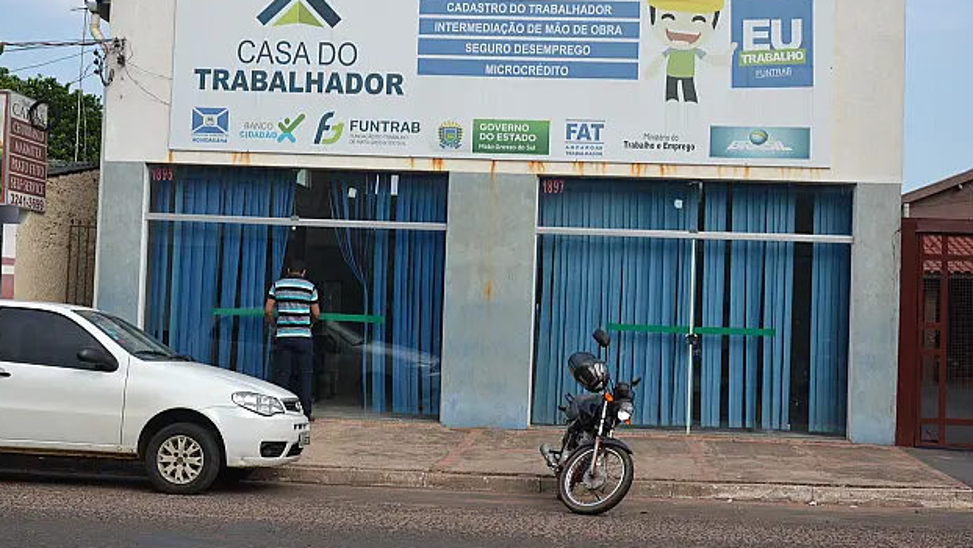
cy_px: 226
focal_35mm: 55
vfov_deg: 21.8
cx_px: 490
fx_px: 1419
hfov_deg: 37.8
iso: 100
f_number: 8
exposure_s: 1/250
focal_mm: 34
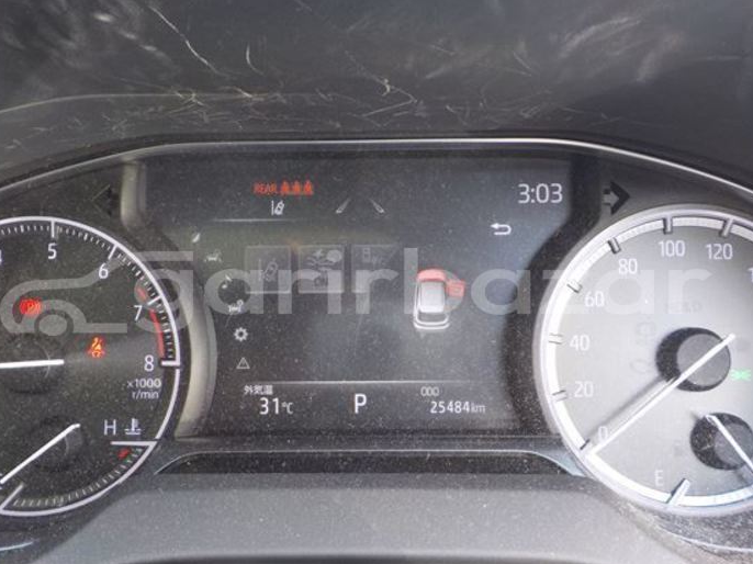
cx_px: 356
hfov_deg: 52.6
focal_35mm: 35
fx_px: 761
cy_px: 292
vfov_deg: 40.7
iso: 140
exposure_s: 1/30
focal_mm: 4.1
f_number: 3.3
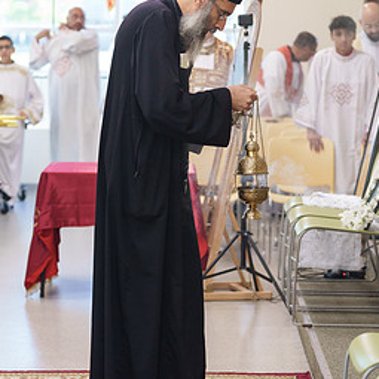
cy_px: 188
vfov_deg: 12.2
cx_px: 158
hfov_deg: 12.2
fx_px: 1771
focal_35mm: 143
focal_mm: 70
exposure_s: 1/200
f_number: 2.8
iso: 1600
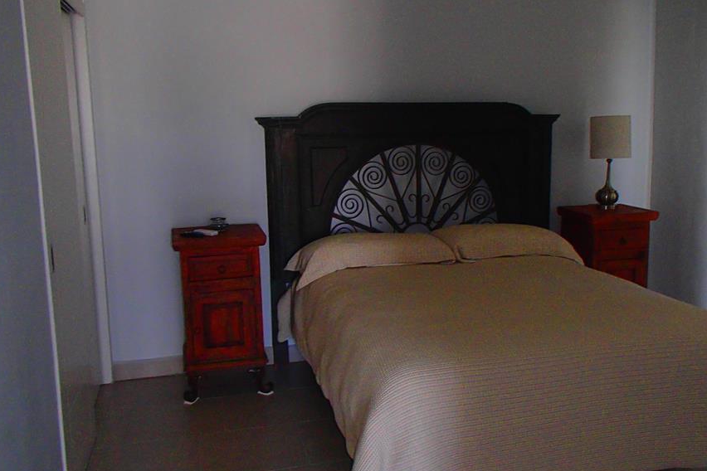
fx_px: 687
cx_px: 402
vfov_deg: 37.8
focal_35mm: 35
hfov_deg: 54.2
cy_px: 225
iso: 400
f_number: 3.9
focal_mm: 5
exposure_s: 1/30
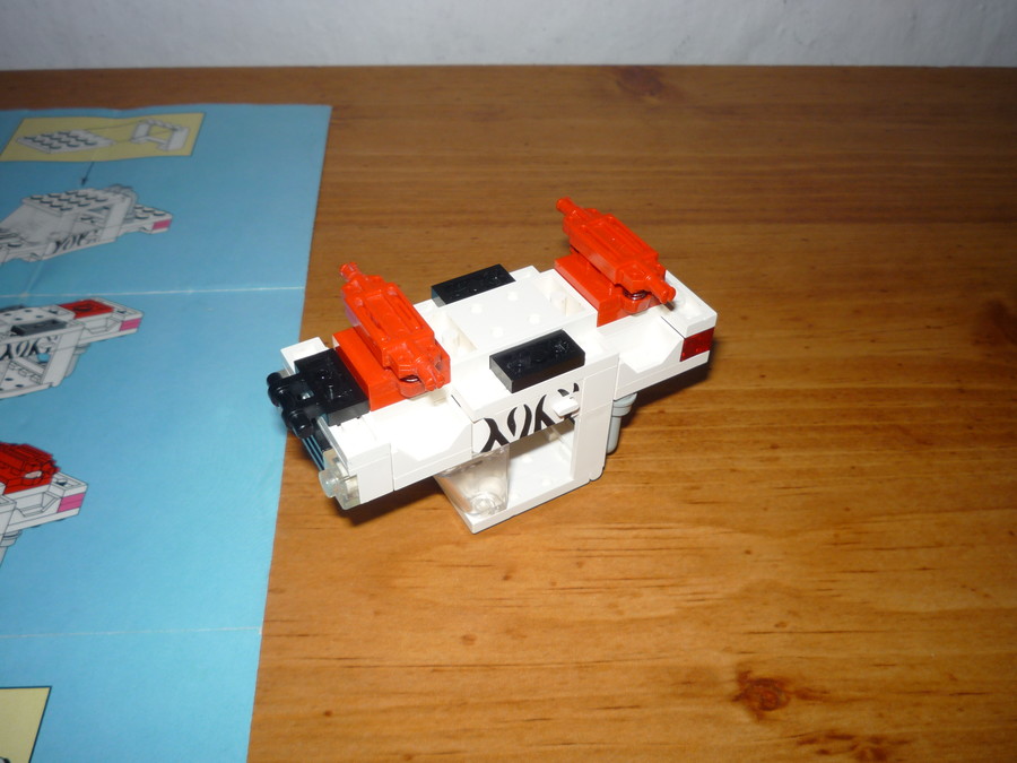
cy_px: 382
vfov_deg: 44.2
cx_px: 508
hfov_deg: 56.8
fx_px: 940
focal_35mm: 32
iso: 100
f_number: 4
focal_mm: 5.2
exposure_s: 1/30
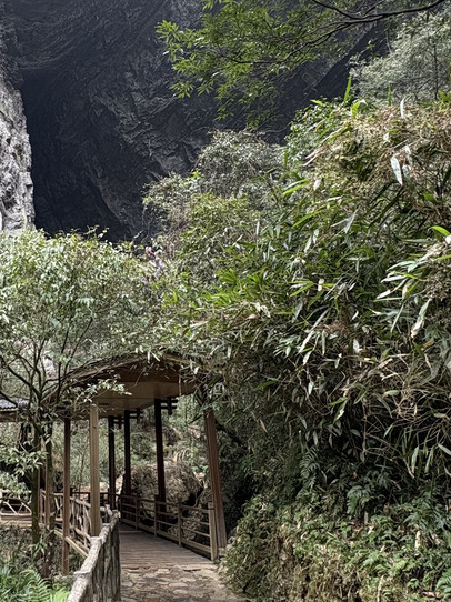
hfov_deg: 43.4
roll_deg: +0.1
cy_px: 253
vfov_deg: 58.1
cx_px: 93
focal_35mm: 31
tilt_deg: +22.8
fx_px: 539
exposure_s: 1/99
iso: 160
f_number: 2.2
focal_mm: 2.22
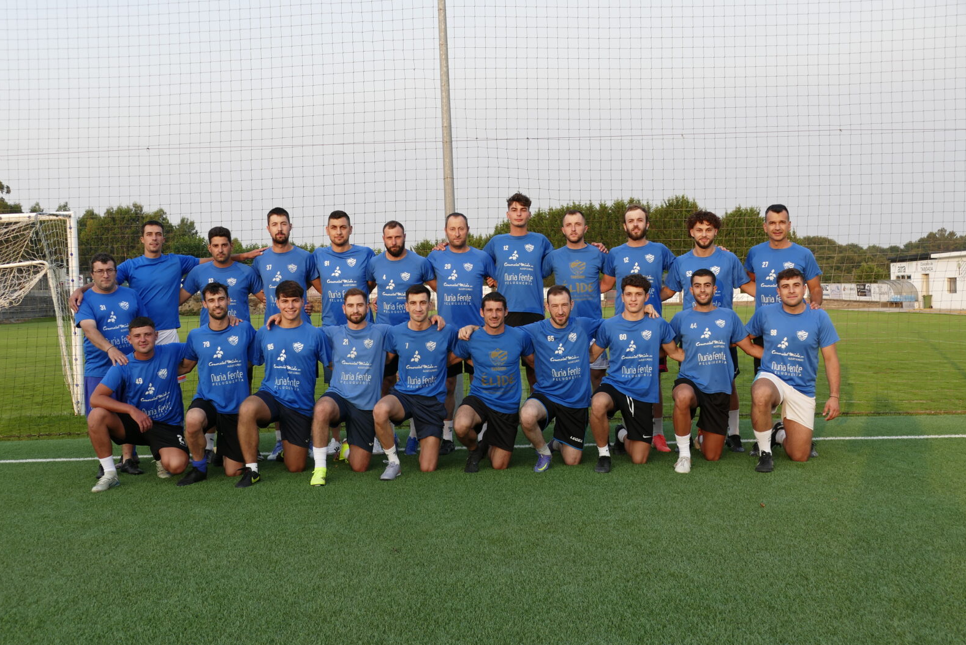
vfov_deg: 35.1
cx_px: 471
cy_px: 330
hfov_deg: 50.7
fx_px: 1020
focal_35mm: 38
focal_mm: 13.43
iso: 125
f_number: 3.5
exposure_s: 1/250
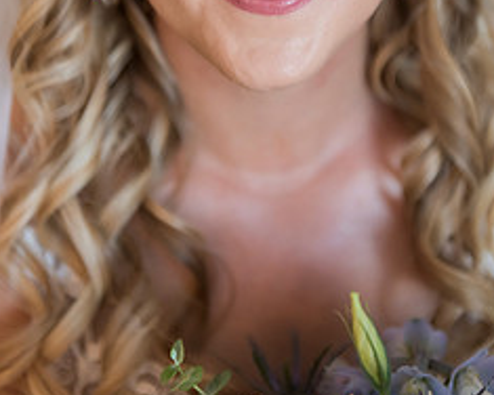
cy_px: -11
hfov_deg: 17.8
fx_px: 1579
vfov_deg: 14.0
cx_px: 265
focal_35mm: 108
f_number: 2.8
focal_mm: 60
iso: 1000
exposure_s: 1/160
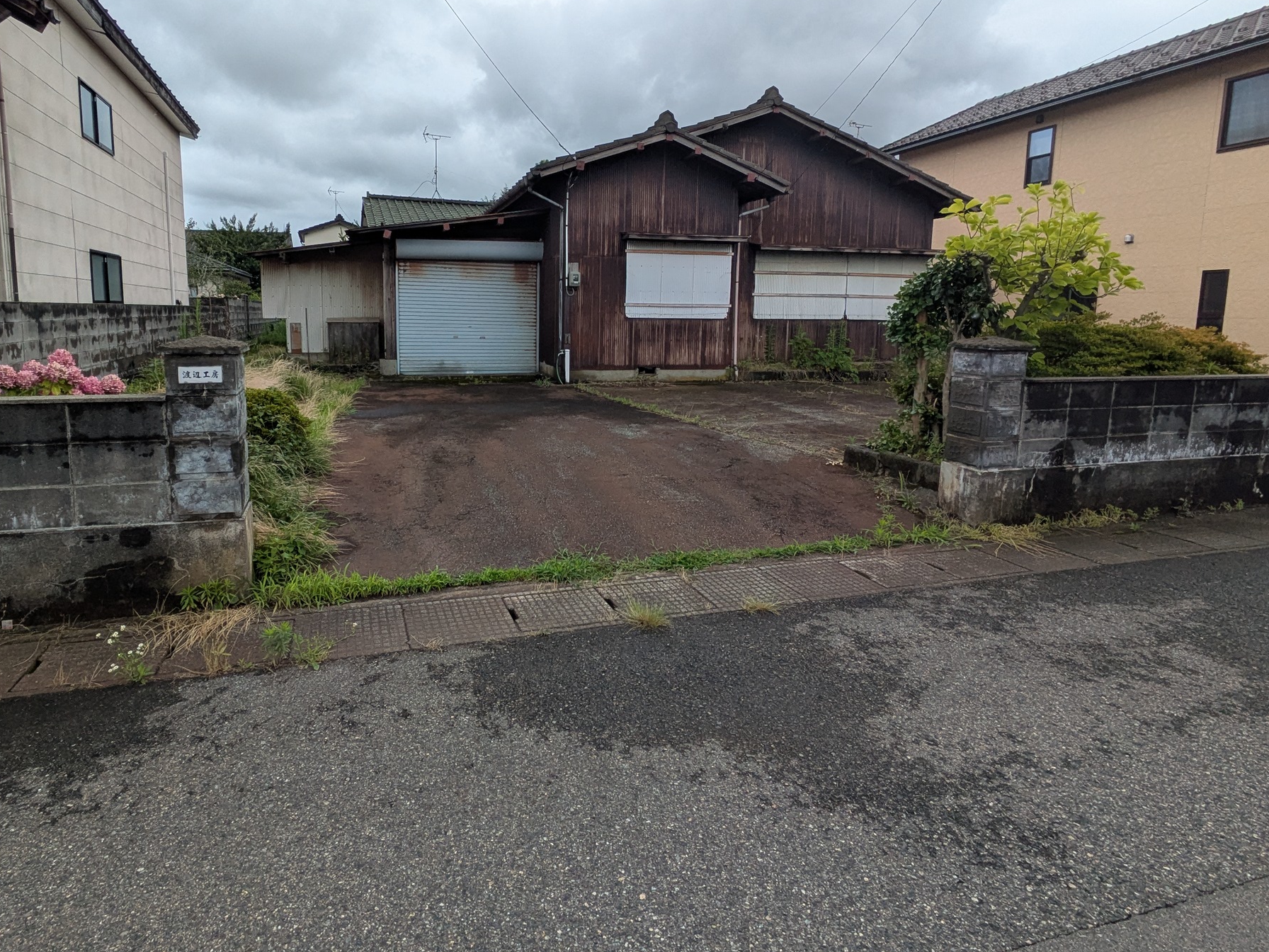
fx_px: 733
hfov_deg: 81.3
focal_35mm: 20
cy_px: 398
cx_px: 545
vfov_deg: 65.6
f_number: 2.2
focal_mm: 1.83
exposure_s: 1/2604
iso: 50
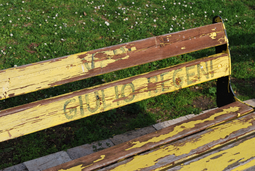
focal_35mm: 63
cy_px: 86
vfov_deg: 21.6
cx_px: 128
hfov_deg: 31.9
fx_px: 447
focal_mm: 42
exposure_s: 1/400
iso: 100
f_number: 9
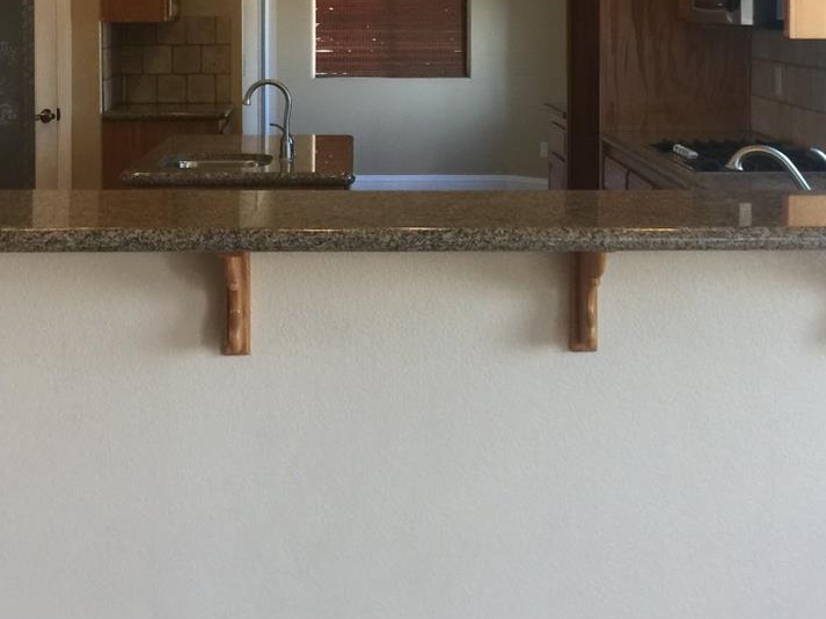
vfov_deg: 23.3
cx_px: 416
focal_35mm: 61
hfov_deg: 31.7
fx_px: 1455
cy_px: 43
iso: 40
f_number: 2.2
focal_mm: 4.15
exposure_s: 1/30
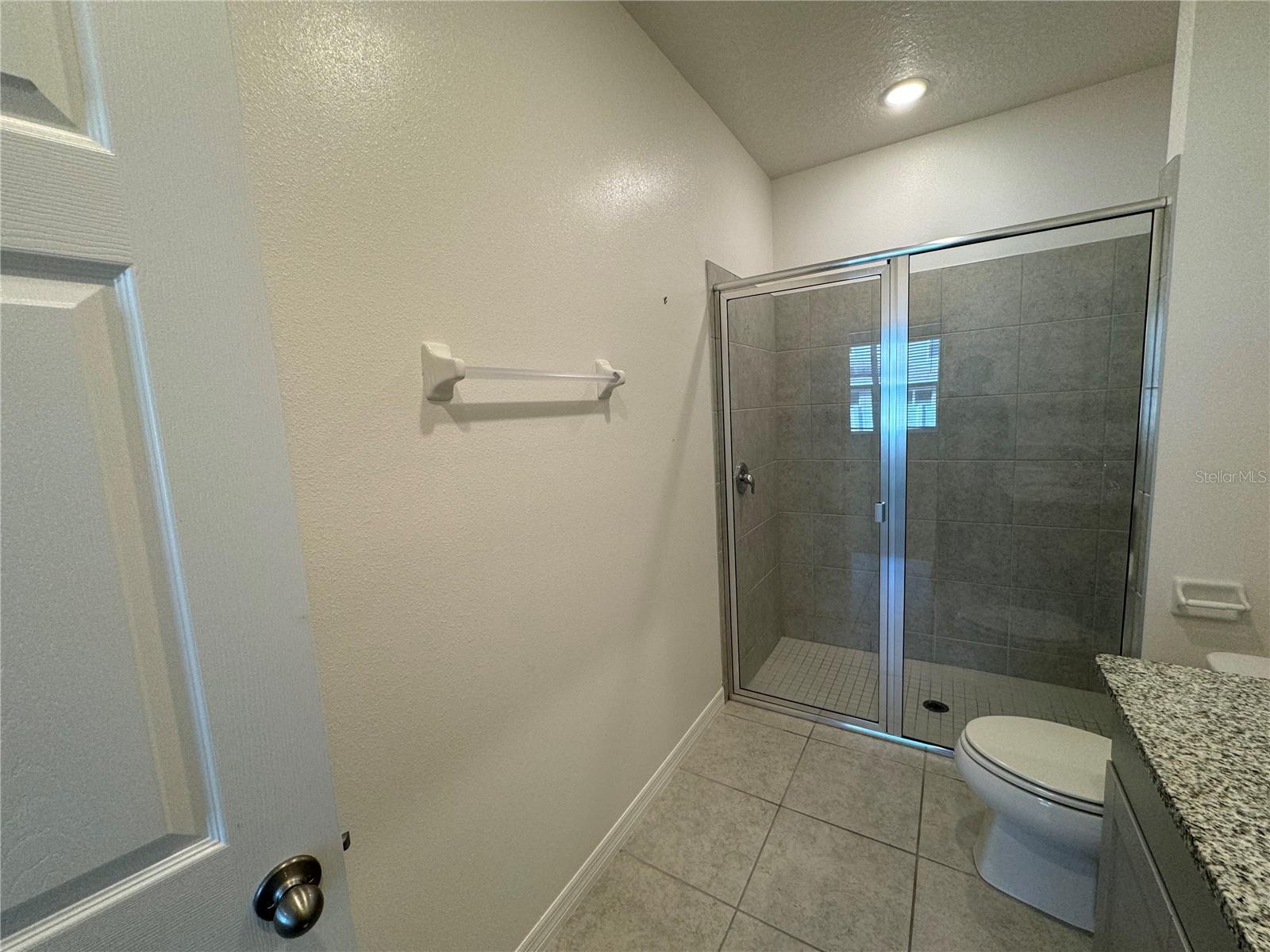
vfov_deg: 85.7
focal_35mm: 14
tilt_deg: -7.7
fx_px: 514
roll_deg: +3.6
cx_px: 635
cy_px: 476
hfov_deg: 102.1
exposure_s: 1/120
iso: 125
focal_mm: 2.22
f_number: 2.2
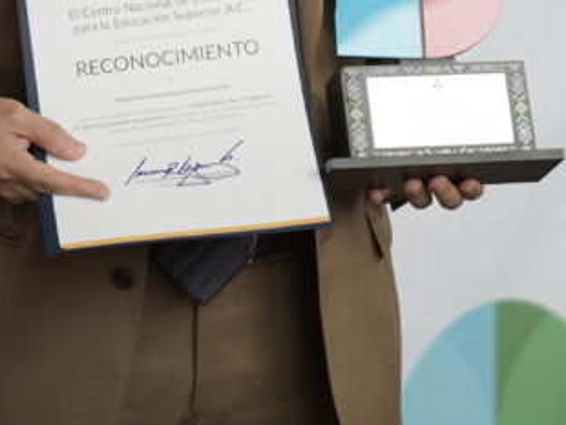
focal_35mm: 165
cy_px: -150
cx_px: 422
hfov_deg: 11.9
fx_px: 2700
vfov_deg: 8.9
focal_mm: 35
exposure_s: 1/250
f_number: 1.8
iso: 100
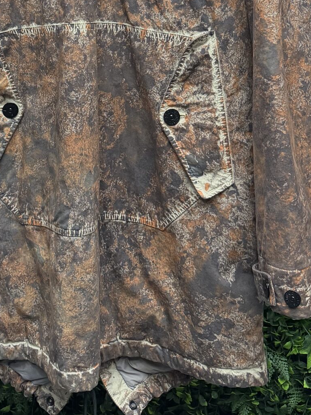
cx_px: 94
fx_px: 719
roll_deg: -0.2
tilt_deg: -2.7
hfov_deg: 24.3
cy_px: -21
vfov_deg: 29.5
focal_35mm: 60
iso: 200
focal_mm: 6.76
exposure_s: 1/84
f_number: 1.78
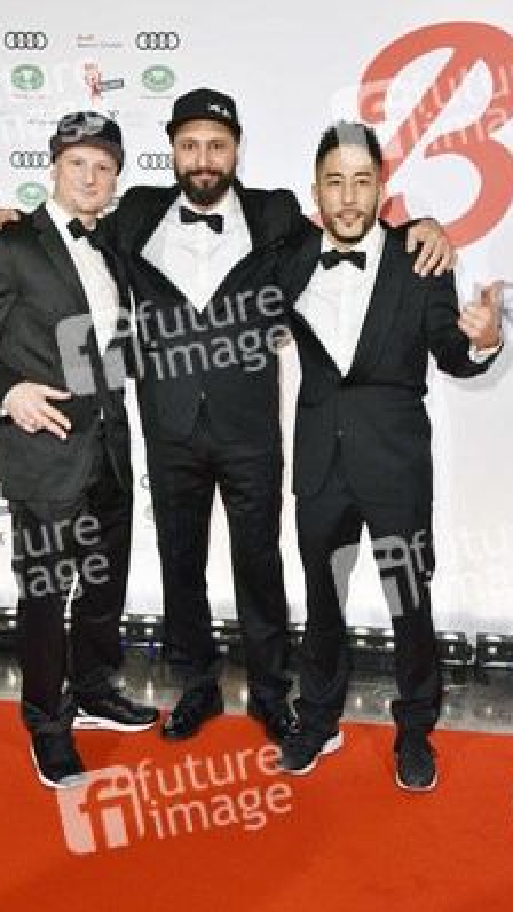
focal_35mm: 40
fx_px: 967
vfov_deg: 50.5
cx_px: 240
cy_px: 456
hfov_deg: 29.7
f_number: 6.3
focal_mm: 38
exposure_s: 1/125
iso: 2500
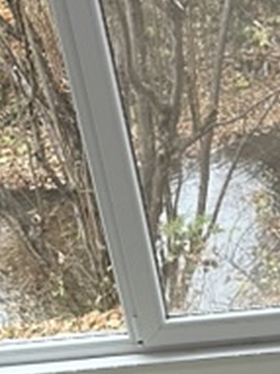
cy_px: 343
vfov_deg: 15.1
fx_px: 1393
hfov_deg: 11.3
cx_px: 325
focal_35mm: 129
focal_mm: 6.86
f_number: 1.78
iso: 250
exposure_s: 1/98
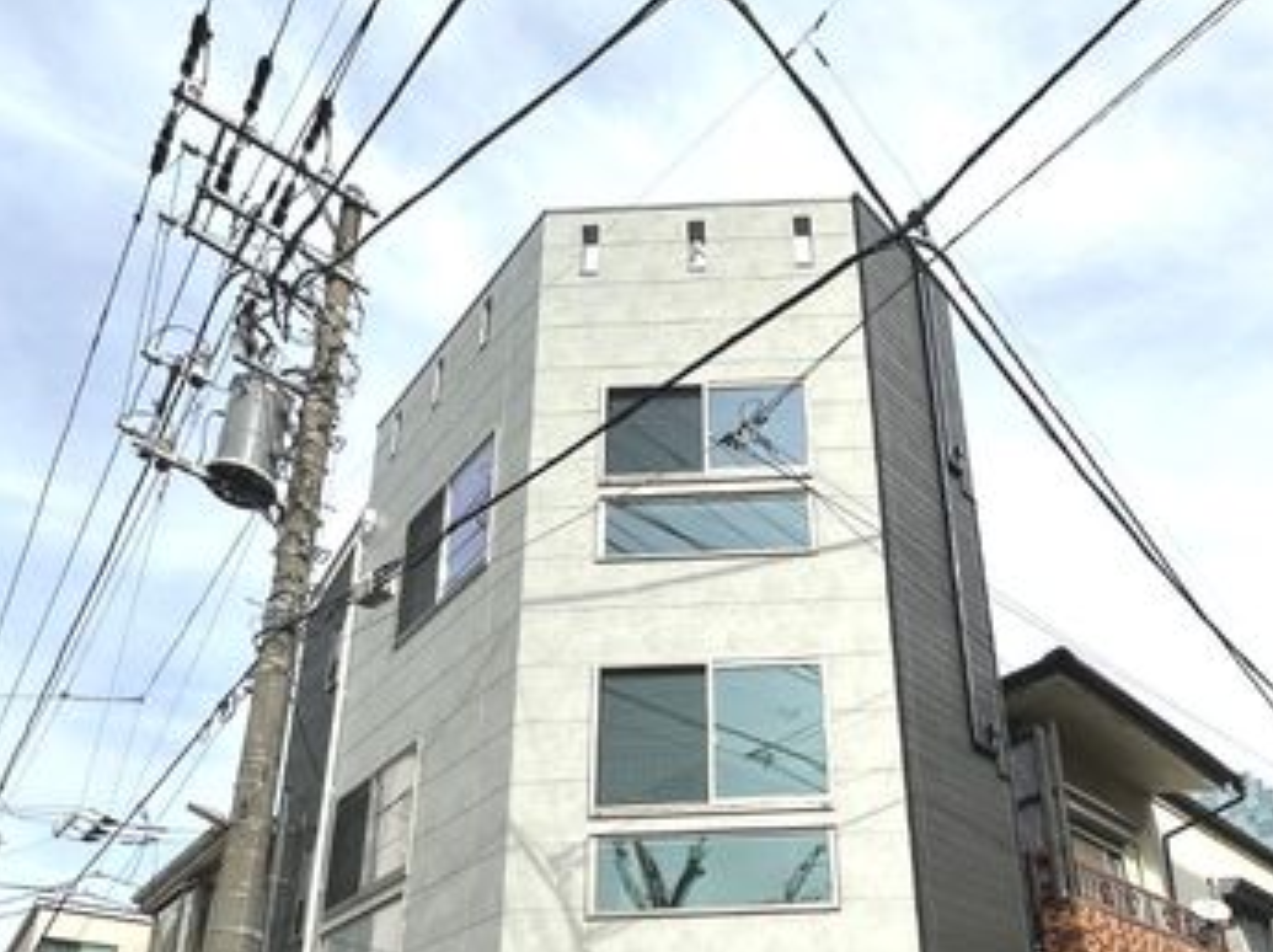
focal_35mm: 26
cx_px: 760
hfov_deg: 66.7
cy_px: 871
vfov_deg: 47.2
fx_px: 955
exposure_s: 1/1887
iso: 40
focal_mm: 2.22
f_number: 2.2
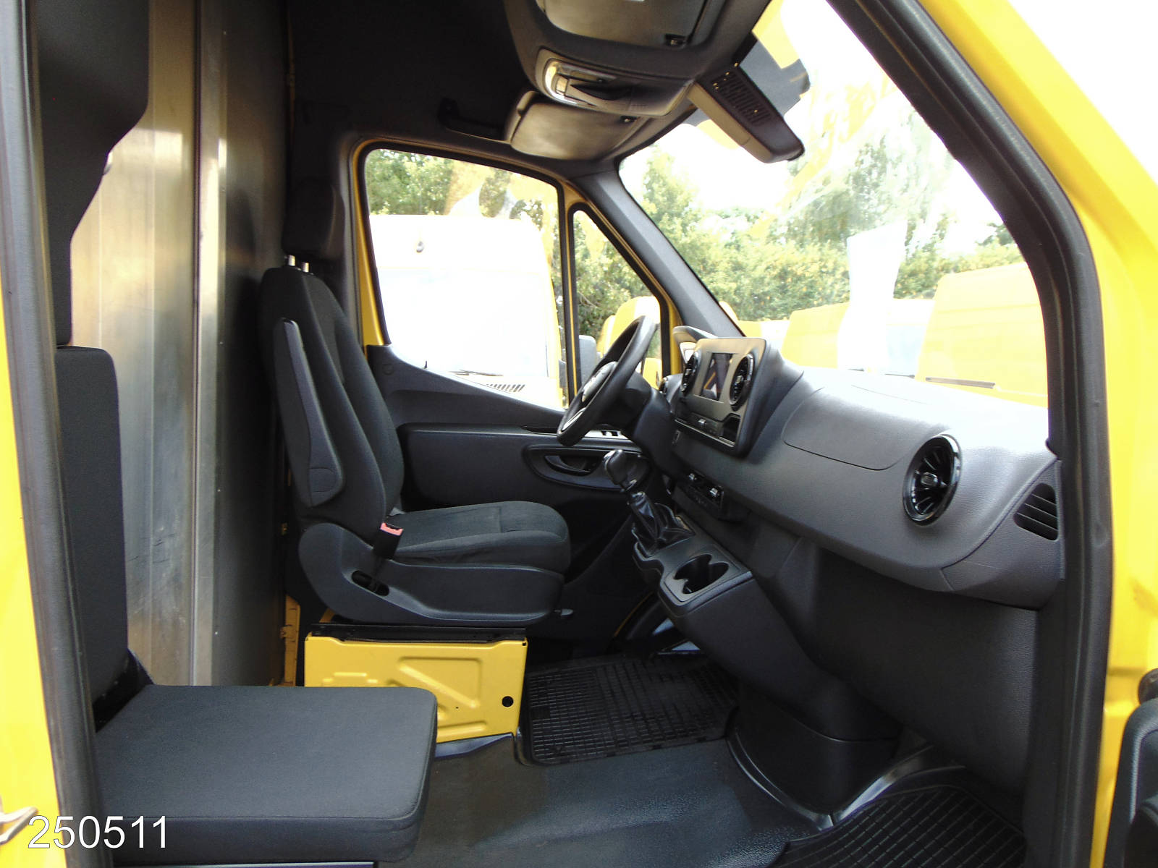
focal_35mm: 25
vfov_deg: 54.9
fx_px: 836
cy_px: 434
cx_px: 579
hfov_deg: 69.4
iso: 80
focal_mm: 4.5
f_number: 3
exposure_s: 1/80
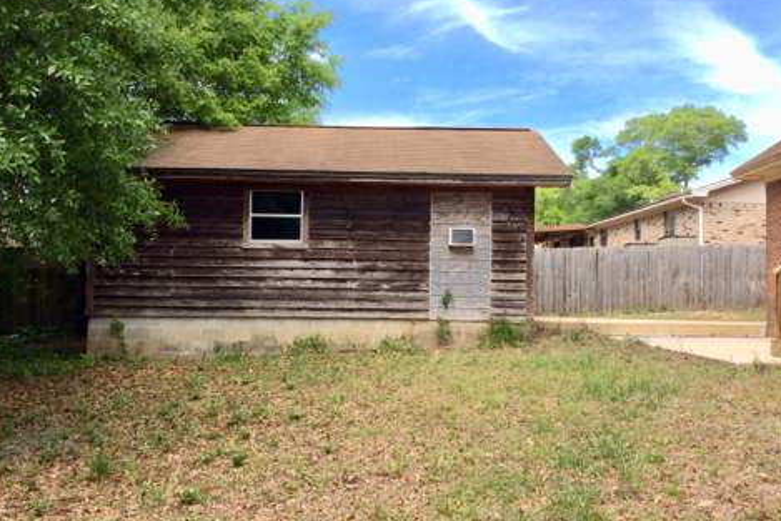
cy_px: 273
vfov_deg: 38.9
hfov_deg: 55.8
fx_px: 738
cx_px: 386
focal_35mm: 34
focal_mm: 3.3
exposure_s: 1/743
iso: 32
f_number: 2.4
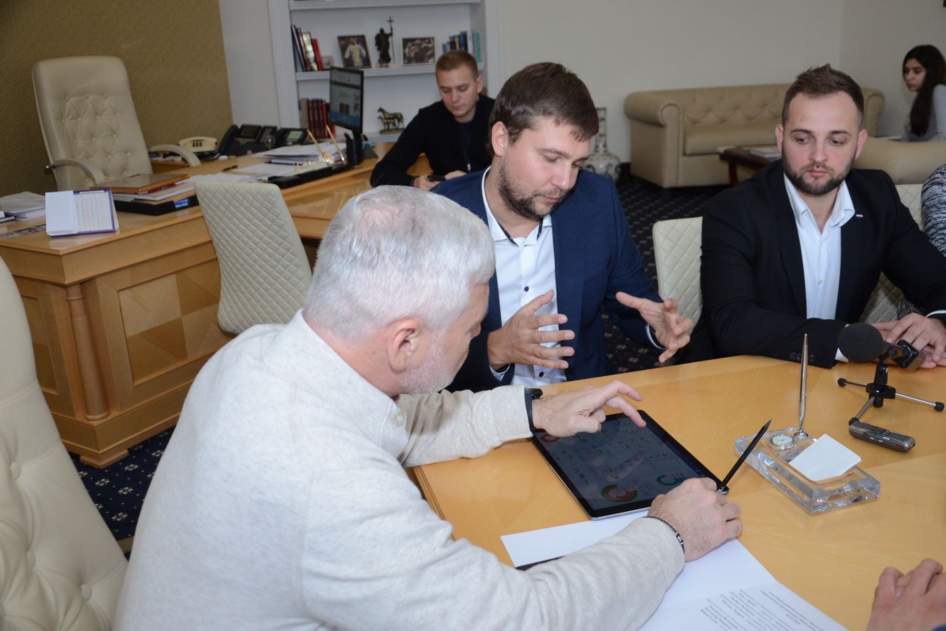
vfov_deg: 40.0
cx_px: 473
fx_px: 867
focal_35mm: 33
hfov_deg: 57.2
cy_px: 316
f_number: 3.8
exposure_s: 1/250
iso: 800
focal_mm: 22
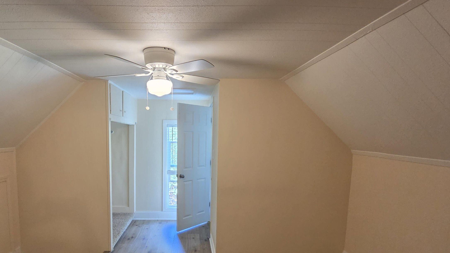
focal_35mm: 20
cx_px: 186
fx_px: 239
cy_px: 164
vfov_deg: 55.0
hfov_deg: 85.8
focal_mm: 2.2
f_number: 2.2
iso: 400
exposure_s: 1/60
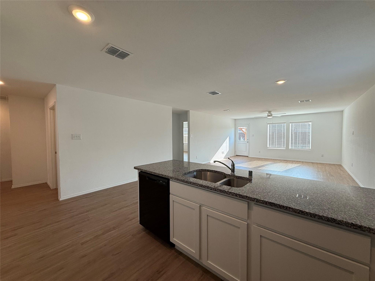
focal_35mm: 14
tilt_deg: -2.0
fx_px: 152
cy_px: 140
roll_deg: +0.1
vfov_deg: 85.7
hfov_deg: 102.1
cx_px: 188
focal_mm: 2.22
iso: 64
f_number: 2.2
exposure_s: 1/160
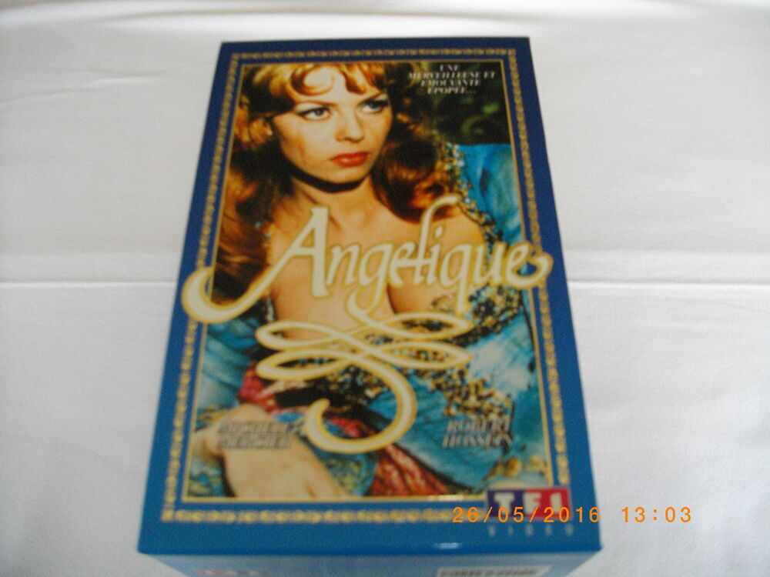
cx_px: 385
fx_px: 712
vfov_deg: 44.2
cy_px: 288
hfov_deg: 56.8
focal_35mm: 32
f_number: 2.9
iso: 313
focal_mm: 5.7
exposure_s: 1/50
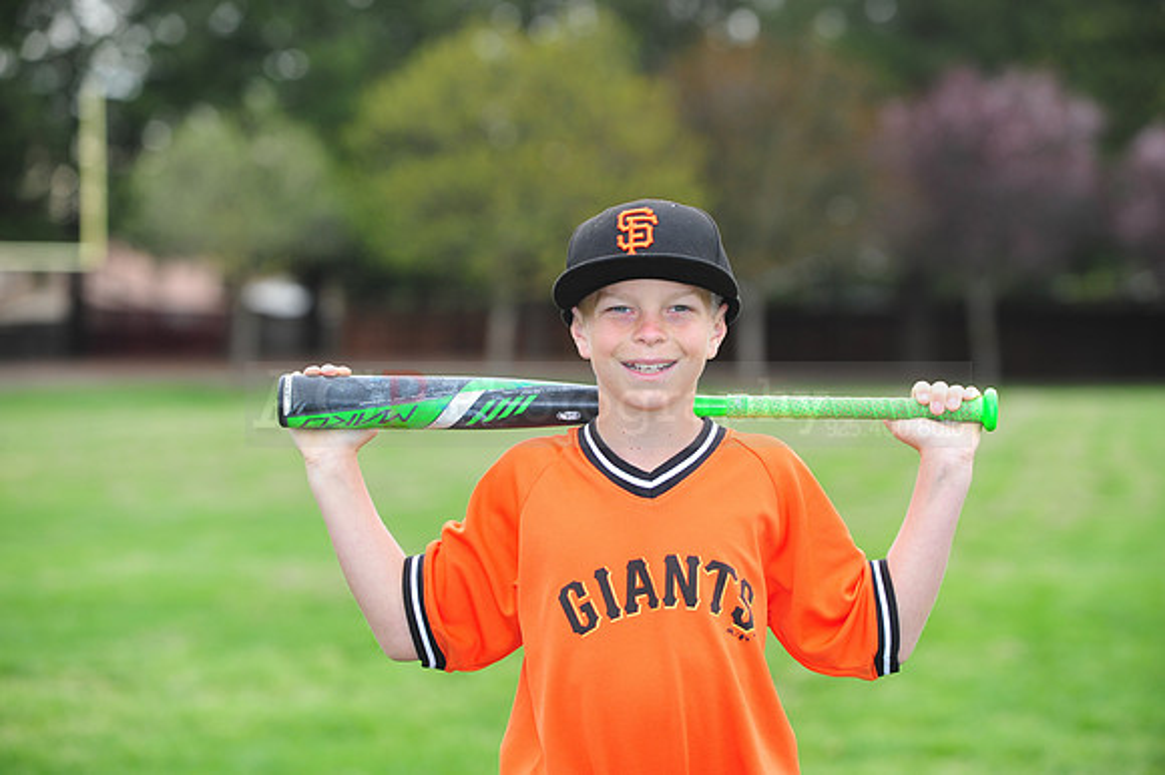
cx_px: 582
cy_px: 388
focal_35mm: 145
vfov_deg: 9.5
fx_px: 4690
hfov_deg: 14.2
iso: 400
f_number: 5
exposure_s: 1/320
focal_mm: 145
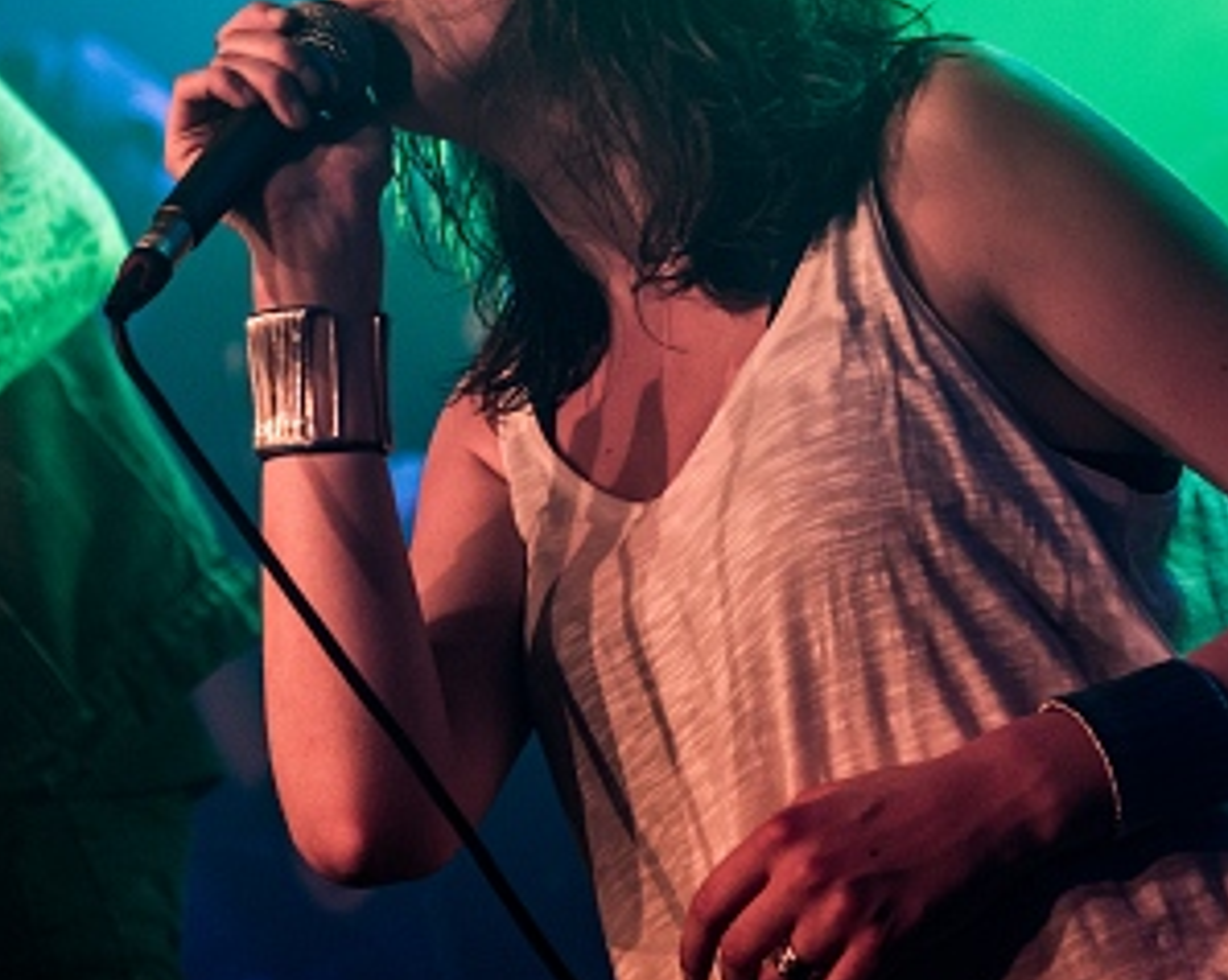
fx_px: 5775
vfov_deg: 9.7
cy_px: 51
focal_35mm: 159
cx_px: 371
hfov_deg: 12.1
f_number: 2.8
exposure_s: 1/100
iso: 800
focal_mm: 70
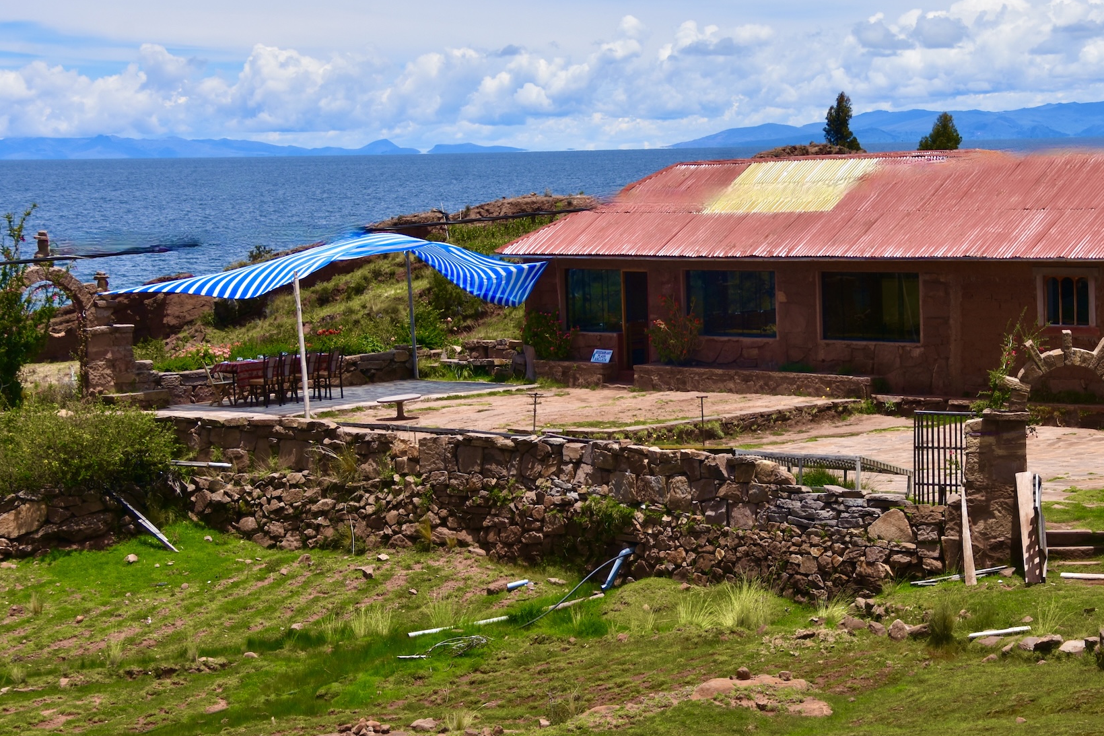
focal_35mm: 101
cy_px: 321
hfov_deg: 20.1
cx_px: 763
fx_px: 3097
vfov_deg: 13.5
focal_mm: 46
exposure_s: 1/500
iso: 125
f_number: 8
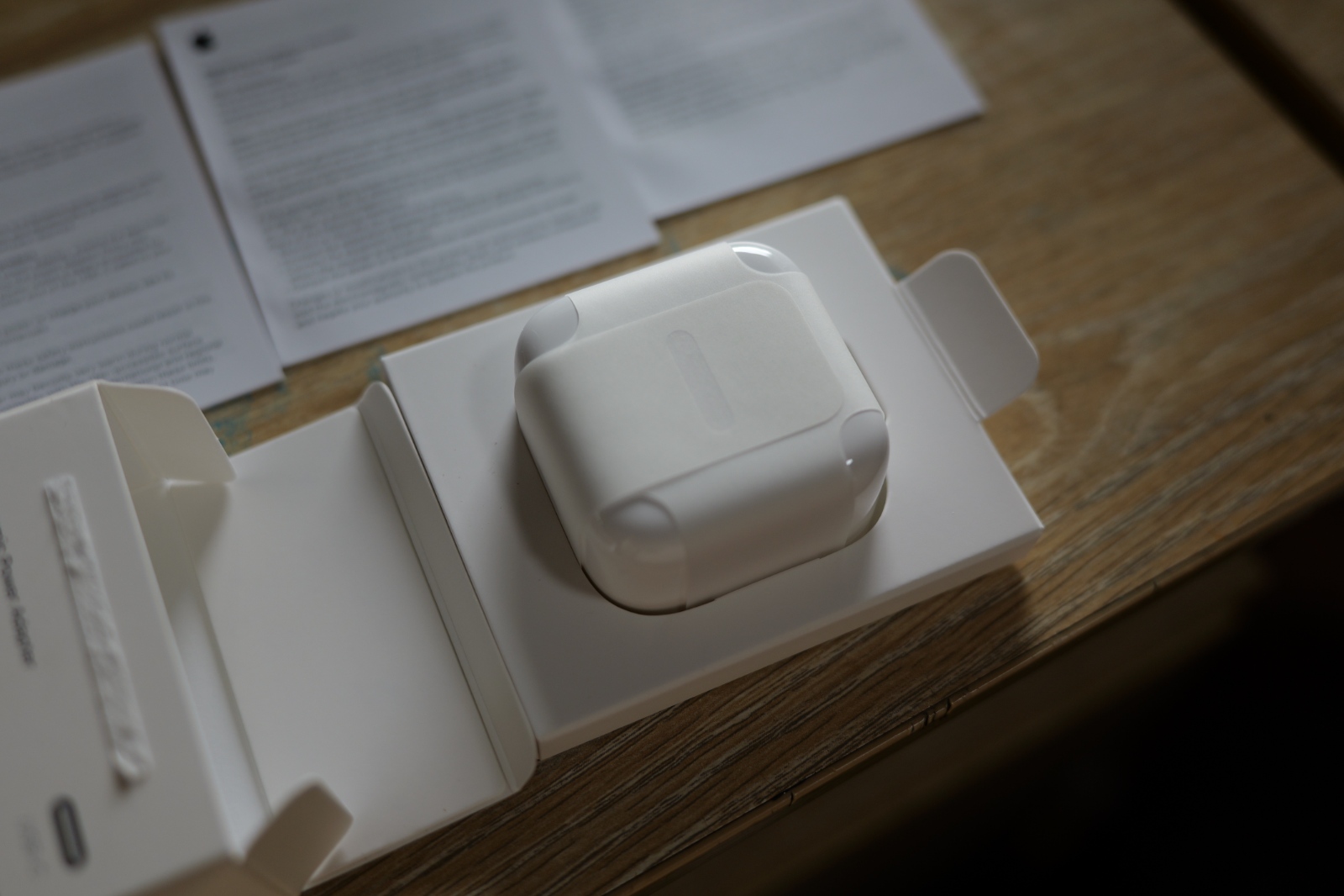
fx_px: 1381
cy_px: 448
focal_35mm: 37
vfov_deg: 35.9
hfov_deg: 51.9
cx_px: 672
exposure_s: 1/250
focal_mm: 29
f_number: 2.8
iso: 320
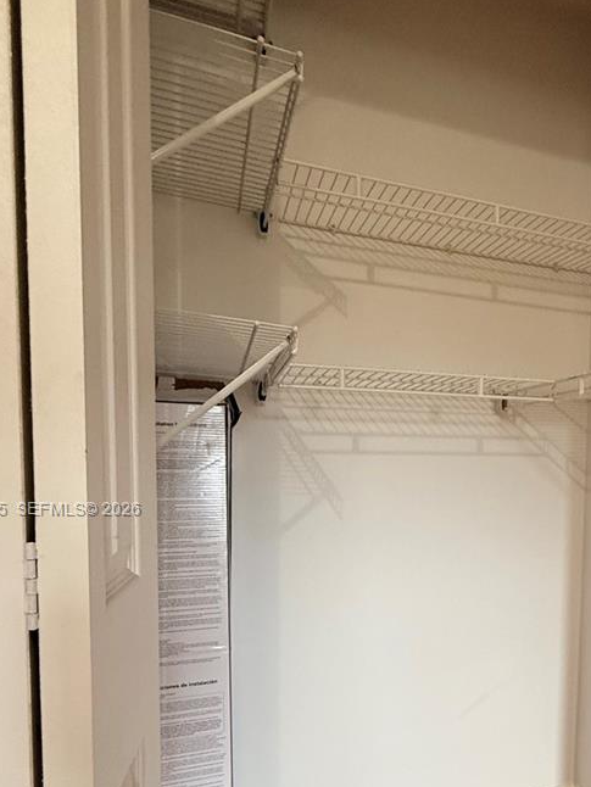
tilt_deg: -4.1
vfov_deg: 65.9
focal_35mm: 26
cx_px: 463
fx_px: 591
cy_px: 510
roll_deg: -2.1
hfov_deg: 50.3
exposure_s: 1/60
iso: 250
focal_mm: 2.22
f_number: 2.2
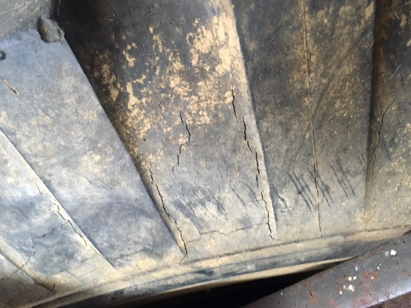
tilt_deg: -48.4
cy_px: 149
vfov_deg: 46.8
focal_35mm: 30
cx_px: 210
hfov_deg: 60.0
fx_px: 356
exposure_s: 1/20
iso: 200
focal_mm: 4.15
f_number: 2.2
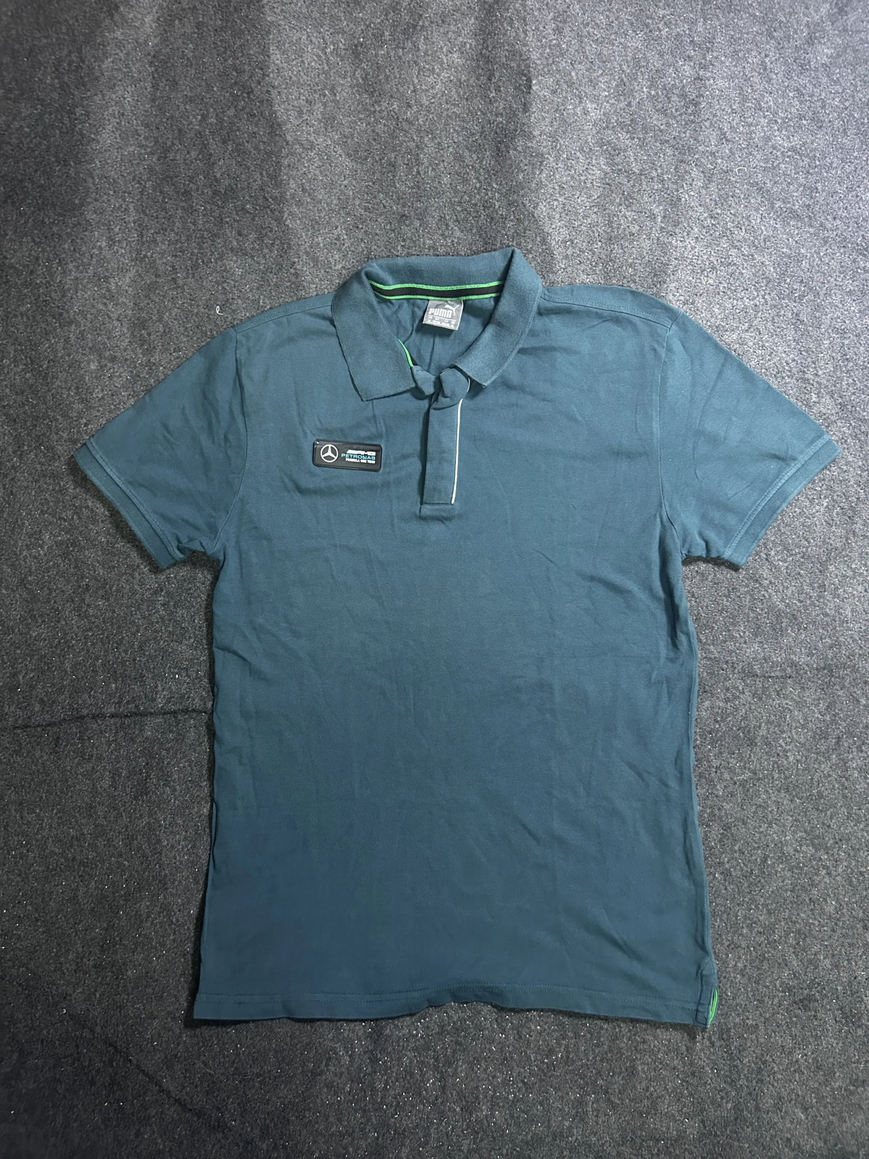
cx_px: 434
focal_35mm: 26
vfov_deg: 67.3
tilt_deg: -62.2
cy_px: 580
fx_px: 870
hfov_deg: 53.1
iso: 500
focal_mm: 5.7
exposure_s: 1/50
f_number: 1.5
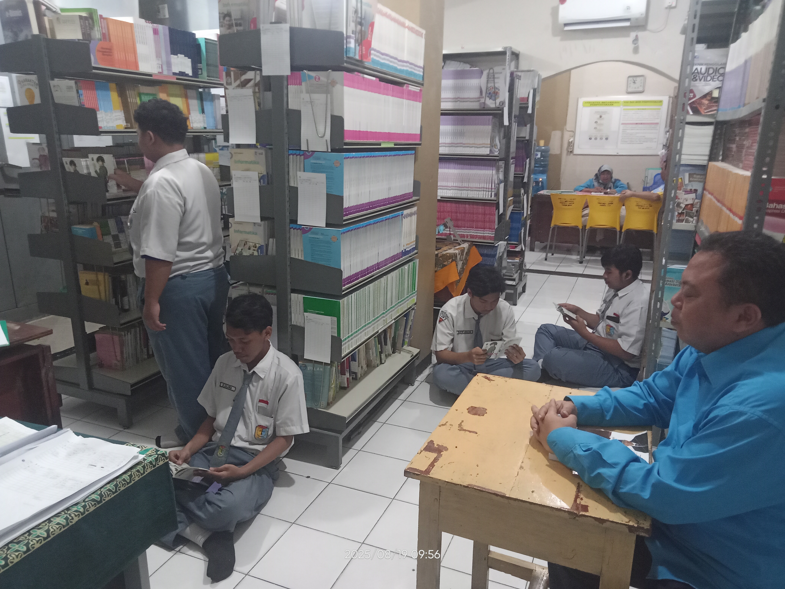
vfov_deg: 49.7
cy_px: 294
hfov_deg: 63.4
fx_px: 635
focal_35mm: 28
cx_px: 392
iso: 814
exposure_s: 1/33.3
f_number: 2.2
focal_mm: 3.65
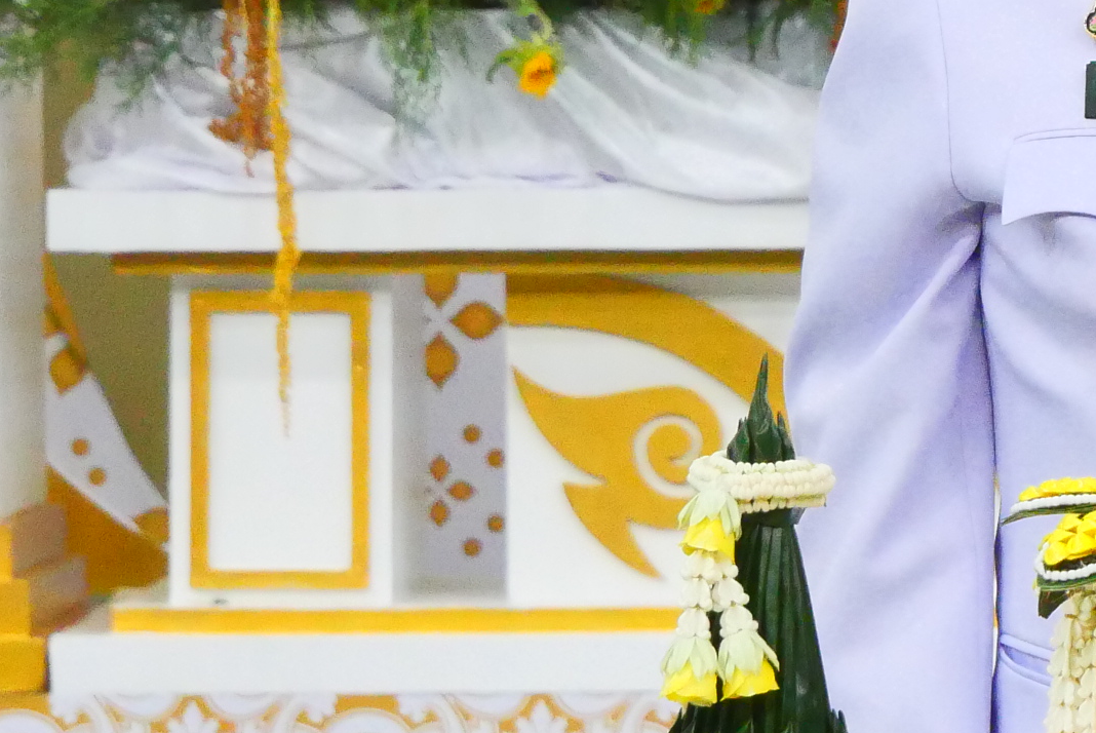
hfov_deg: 4.8
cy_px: 154
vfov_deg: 3.2
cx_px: 1197
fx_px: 13132
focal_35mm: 431
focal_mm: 60
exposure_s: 1/250
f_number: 6.3
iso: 3200
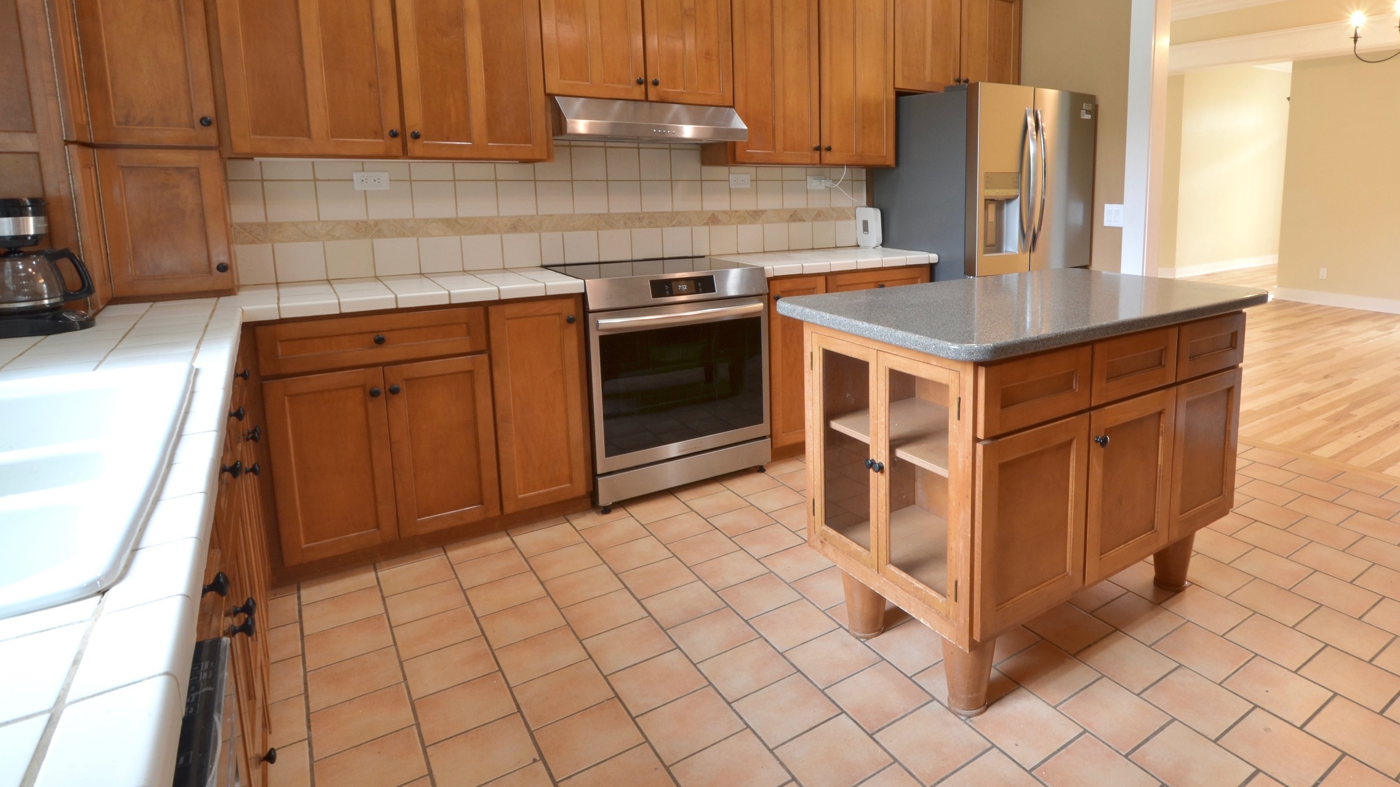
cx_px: 848
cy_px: 274
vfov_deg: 54.9
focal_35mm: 20
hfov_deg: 85.4
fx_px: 742
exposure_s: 1/3
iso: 200
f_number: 9
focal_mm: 10
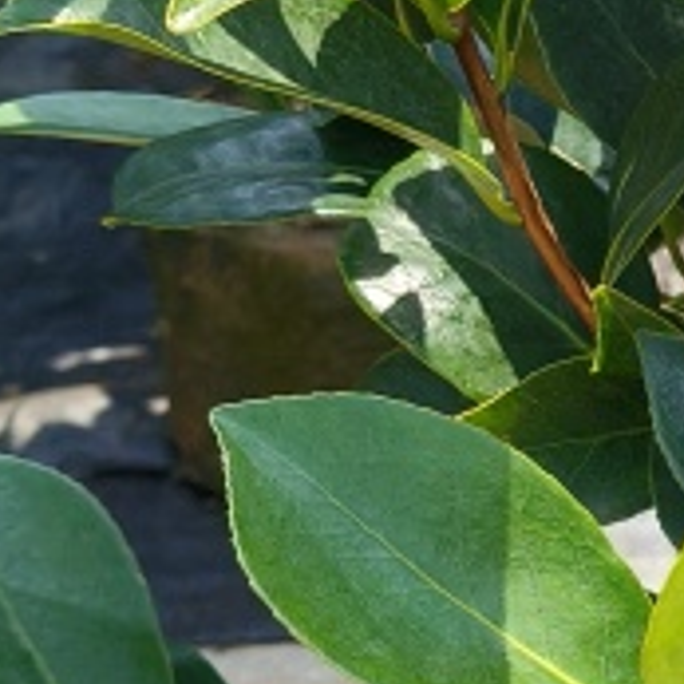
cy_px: 690
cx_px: 1285
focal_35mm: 142
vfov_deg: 12.2
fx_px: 3174
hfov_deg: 11.3
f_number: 1.8
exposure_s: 1/1664
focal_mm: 4.84
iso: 80
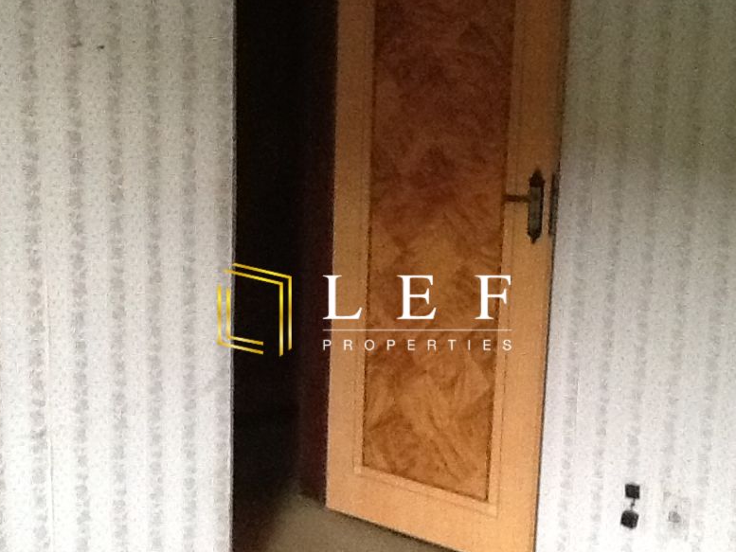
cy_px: 310
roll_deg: +0.6
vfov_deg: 25.2
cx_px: 365
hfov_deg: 33.2
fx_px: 1233
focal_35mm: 58
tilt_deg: -13.3
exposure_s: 1/15
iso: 500
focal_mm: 2.03
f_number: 2.4
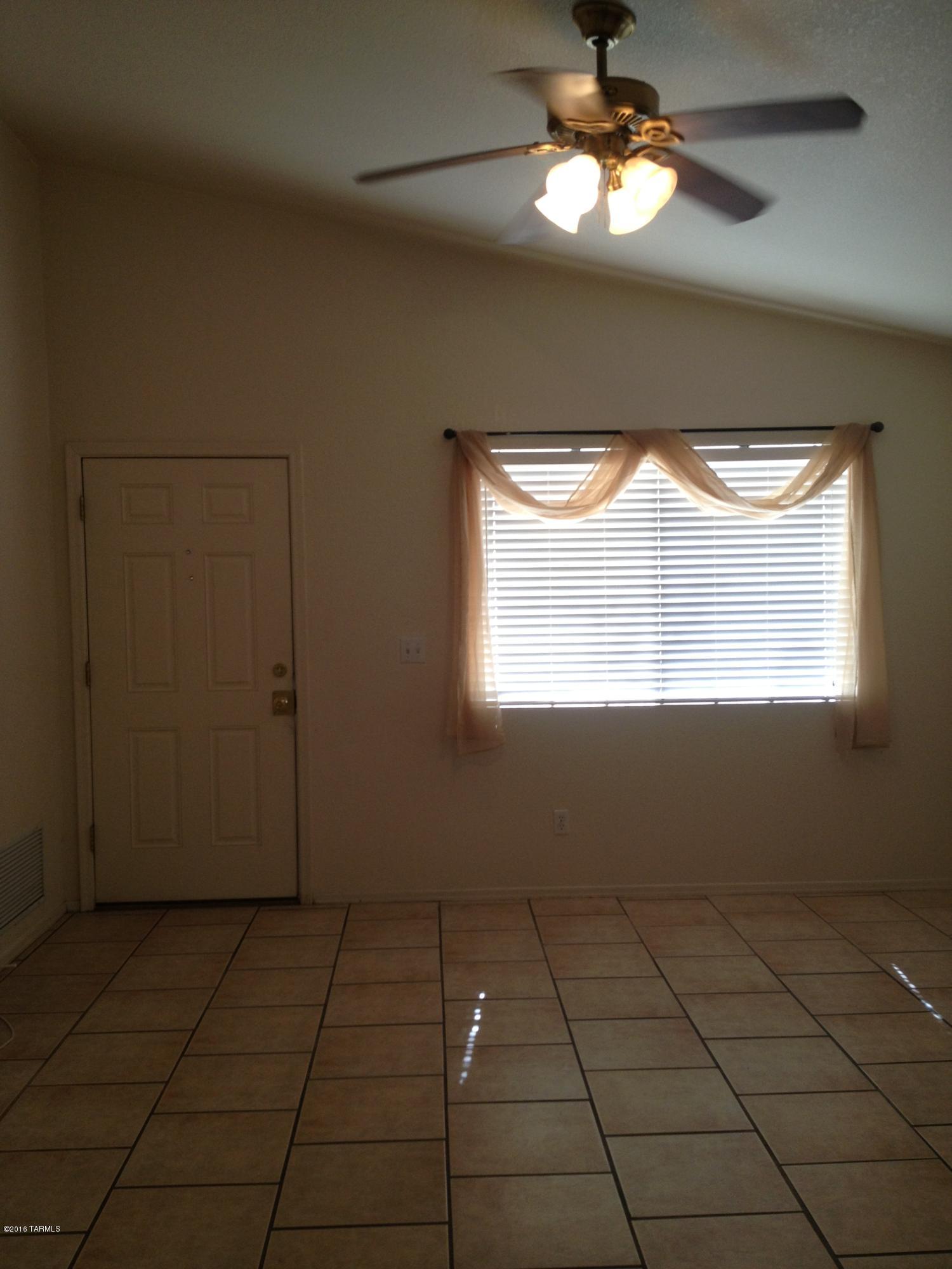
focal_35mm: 35
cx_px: 476
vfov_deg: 52.6
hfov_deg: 40.7
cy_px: 634
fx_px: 1283
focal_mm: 4.28
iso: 64
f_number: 2.4
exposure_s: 1/60
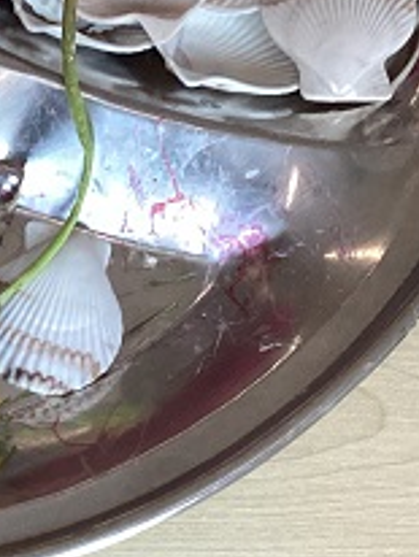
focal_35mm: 100
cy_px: 773
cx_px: -197
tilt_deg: -82.6
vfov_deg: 18.0
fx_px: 1611
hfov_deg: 14.0
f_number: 2.4
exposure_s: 1/50
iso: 200
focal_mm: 3.3
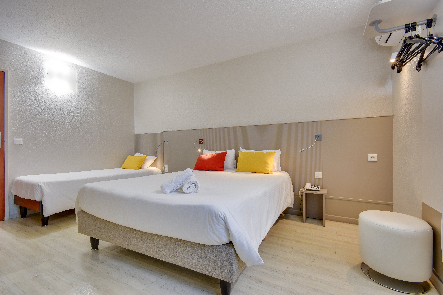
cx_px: 222
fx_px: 185
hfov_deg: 100.4
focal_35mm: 15
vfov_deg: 77.3
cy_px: 148
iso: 400
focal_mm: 10
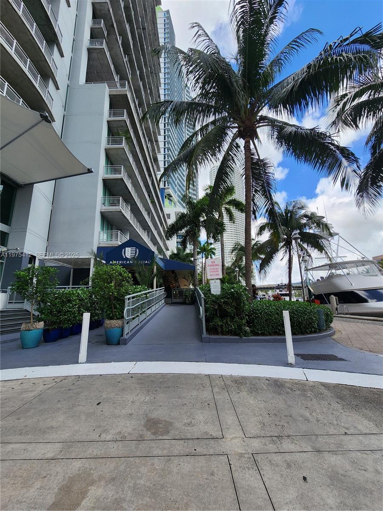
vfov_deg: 106.2
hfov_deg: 89.9
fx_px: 192
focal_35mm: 13
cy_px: 256
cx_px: 192
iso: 50
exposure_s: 1/892
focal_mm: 2.2
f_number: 2.2
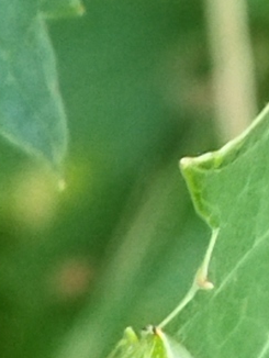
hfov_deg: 27.2
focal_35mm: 53
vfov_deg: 34.3
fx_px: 548
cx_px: 71
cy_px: 315
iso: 116
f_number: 1.79
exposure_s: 1/100
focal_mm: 4.71
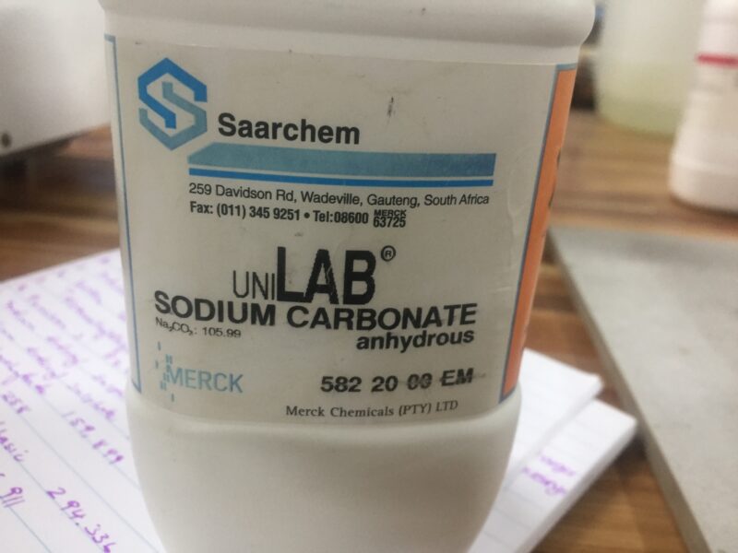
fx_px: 618
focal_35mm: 29
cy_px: 276
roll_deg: -3.7
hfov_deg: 61.7
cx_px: 369
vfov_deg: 48.2
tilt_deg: -20.6
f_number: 2.2
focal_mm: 4.15
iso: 200
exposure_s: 1/33
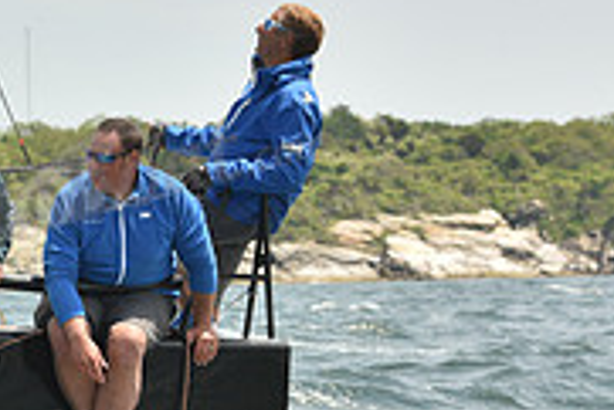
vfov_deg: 4.5
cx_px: -322
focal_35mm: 305
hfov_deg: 6.7
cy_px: 415
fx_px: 5206
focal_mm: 95
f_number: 7.1
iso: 400
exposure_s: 1/1600
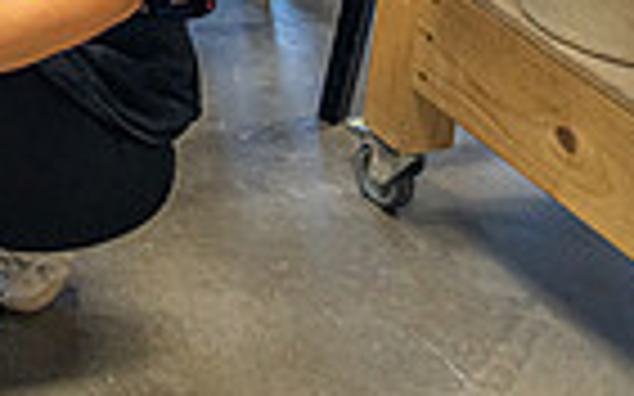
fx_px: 2021
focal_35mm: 117
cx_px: -529
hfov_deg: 15.3
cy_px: -526
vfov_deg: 9.9
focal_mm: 24
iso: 1250
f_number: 3.5
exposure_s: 1/160
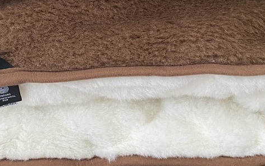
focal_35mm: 58
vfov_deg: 21.9
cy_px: 20
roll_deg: -2.9
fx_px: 419
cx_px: 52
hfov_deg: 34.0
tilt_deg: -25.2
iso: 125
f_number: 1.8
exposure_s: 1/80
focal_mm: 4.25
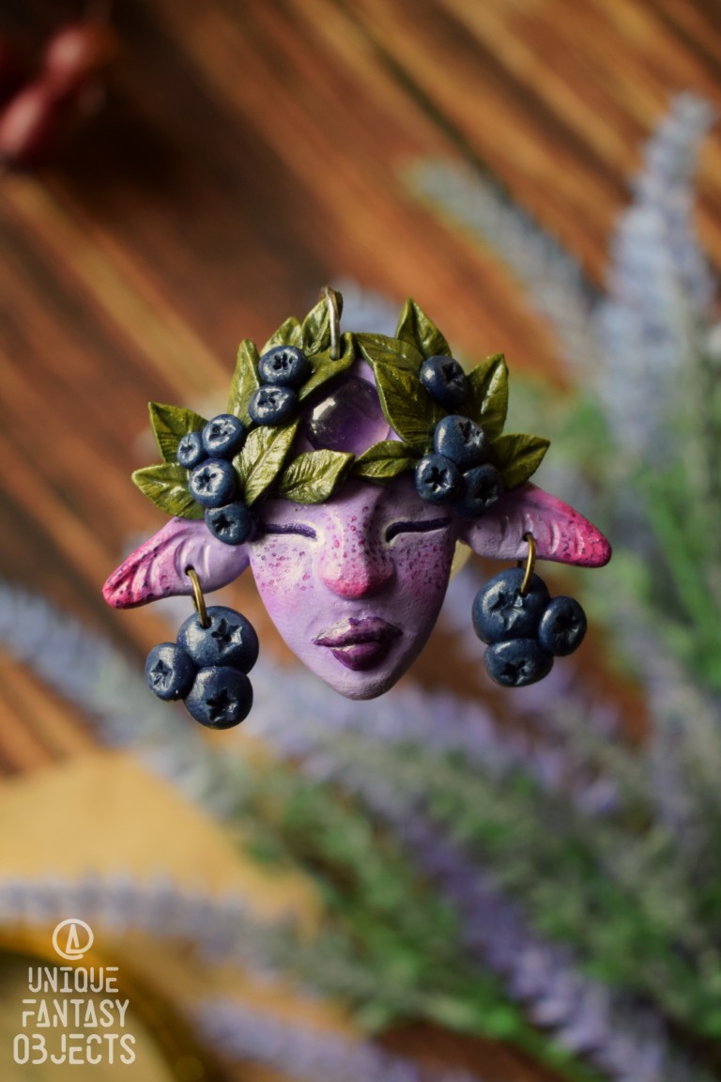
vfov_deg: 29.9
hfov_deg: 20.2
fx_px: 2028
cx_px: 360
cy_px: 541
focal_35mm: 68
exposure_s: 1/60
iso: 900
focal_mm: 45
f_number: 5
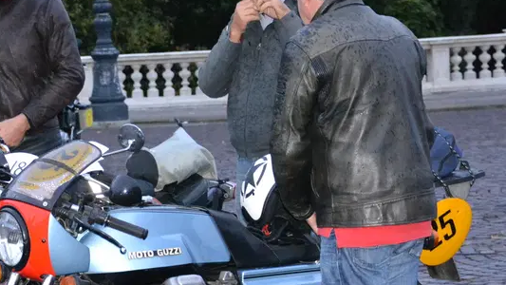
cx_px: 149
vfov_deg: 7.6
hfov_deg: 13.5
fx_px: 2136
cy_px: 176
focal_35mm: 159
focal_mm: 45
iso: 3200
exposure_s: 1/60
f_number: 4.8
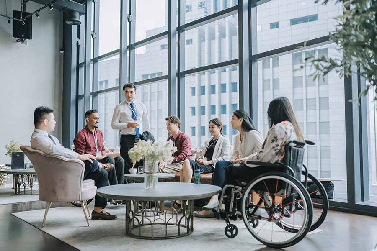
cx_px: 188
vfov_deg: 37.9
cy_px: 126
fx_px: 366
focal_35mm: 35
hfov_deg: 54.4
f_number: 2
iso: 100
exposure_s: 1/100
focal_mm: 35
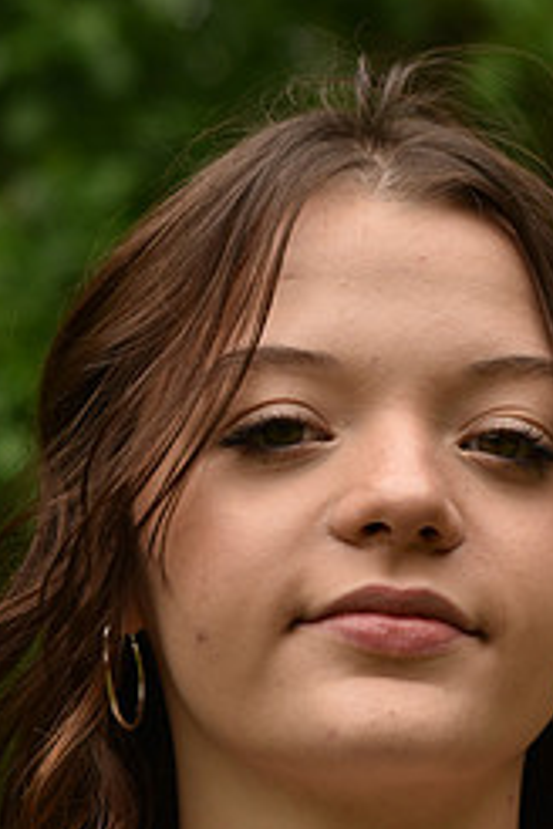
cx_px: 359
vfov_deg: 10.3
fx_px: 4608
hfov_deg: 6.9
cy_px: 532
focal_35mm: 200
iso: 200
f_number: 5.6
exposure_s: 1/320
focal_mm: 85
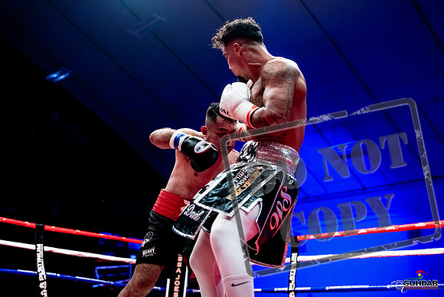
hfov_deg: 44.5
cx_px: 222
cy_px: 148
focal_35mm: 44
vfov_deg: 30.5
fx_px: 543
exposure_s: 1/1000
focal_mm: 44
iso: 4000
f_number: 2.8
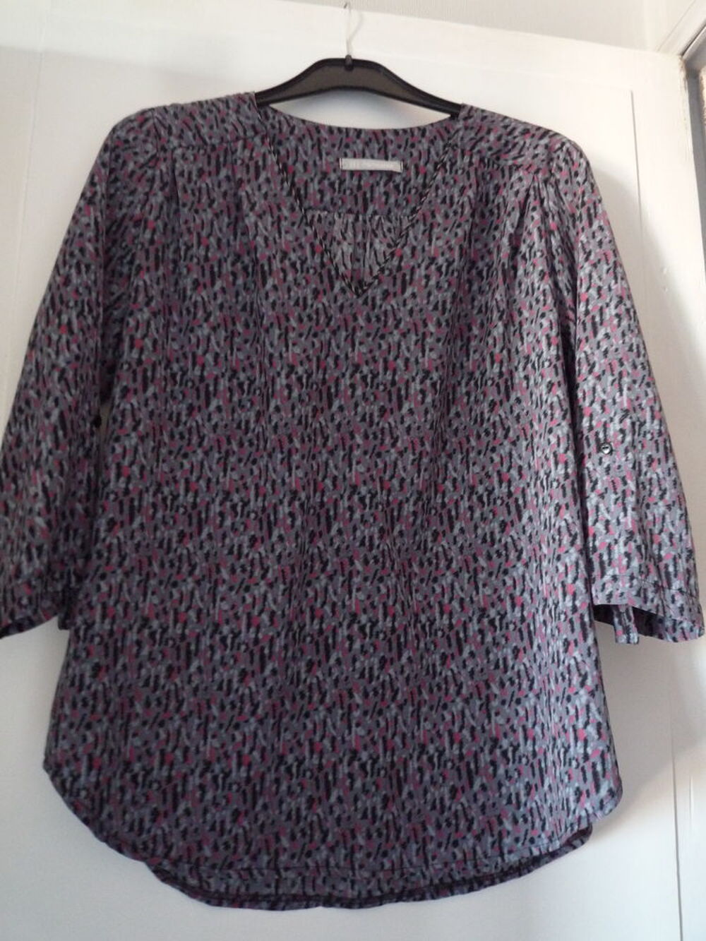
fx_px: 680
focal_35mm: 25
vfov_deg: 69.4
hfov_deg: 54.9
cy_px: 470
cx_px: 353
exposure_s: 1/6
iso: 400
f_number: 2.8
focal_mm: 4.4
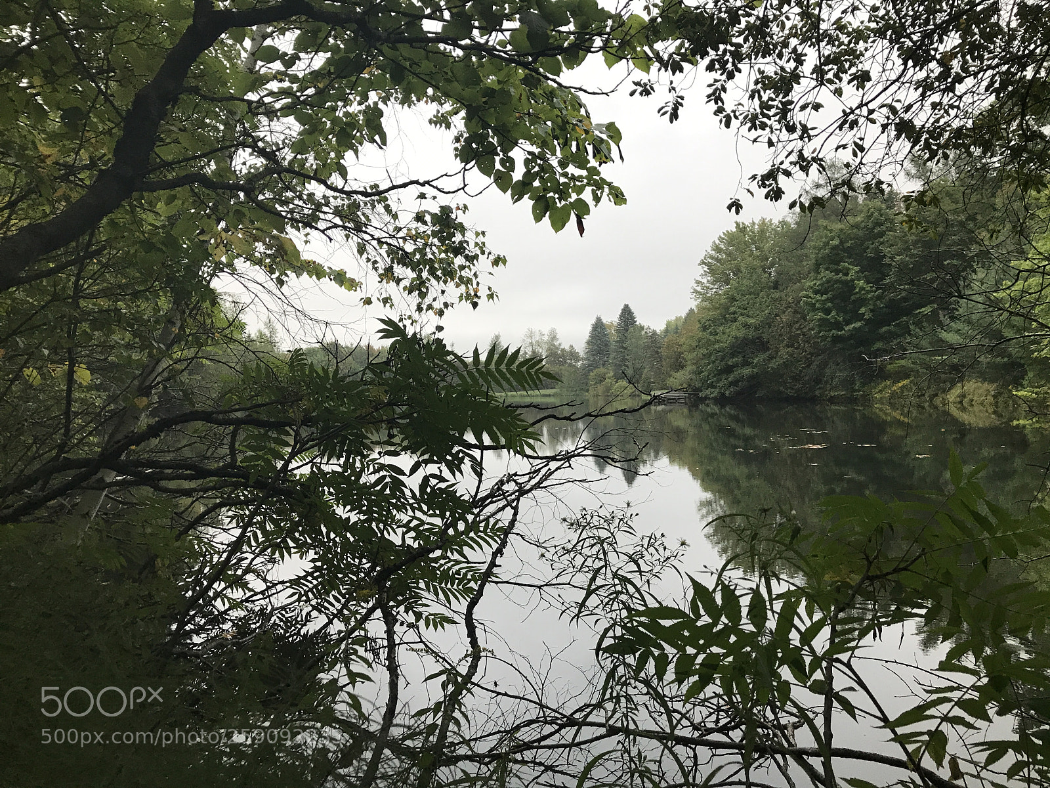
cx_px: 525
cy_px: 394
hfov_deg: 63.4
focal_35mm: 28
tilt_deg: +1.4
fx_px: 849
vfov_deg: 49.7
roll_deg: +1.3
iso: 25
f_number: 1.8
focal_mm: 3.99
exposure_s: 1/30
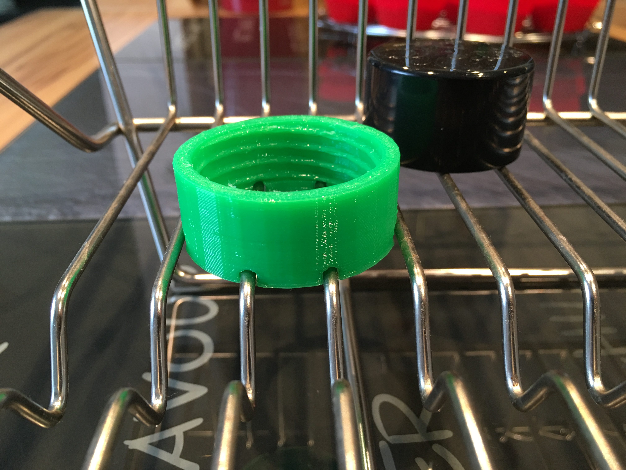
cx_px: 313
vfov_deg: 48.2
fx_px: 524
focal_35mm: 29
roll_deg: -0.5
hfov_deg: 61.7
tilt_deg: -27.9
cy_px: 235
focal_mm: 4.15
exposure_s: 1/17
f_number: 2.2
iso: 50
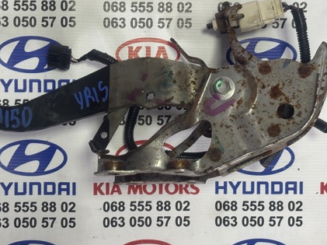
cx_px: 117
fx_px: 746
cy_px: 121
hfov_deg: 24.6
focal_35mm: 79
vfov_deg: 18.6
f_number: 1.6
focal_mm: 5.96
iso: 50
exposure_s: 1/50
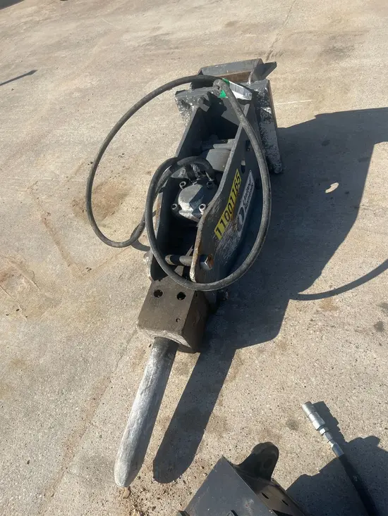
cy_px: 258
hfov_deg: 53.1
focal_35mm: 26
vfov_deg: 67.3
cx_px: 194
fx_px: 388
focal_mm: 5.1
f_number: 1.6
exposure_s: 1/3745
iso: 50
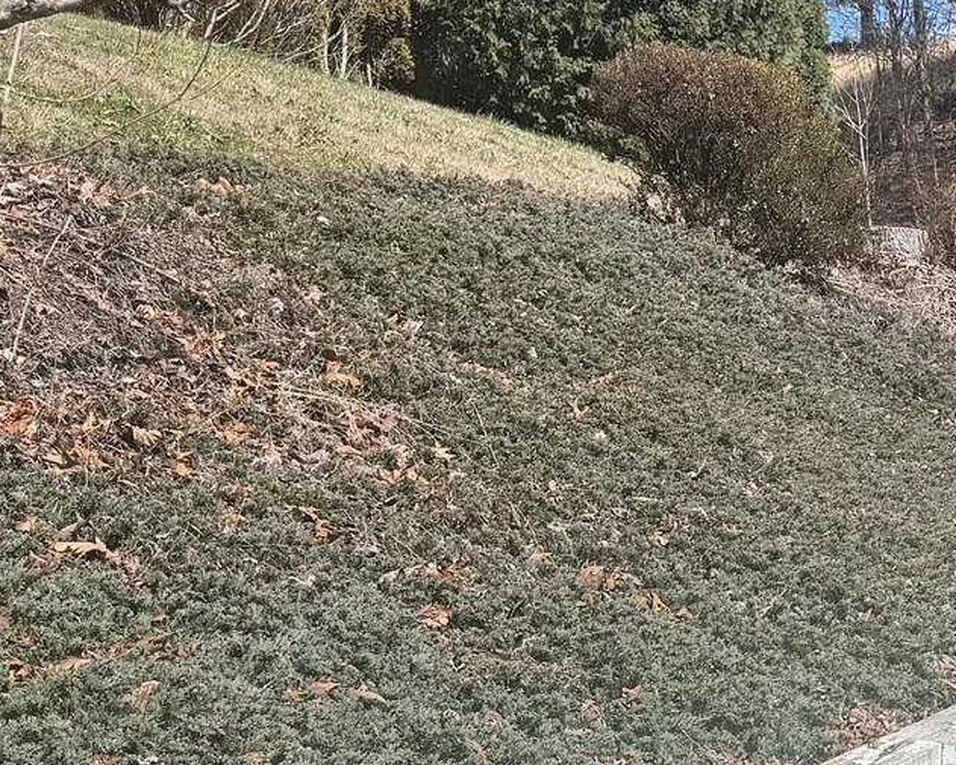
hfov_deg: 23.2
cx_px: 1108
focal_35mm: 76
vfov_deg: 19.8
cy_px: 685
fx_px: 2151
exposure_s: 1/3413
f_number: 1.78
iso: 80
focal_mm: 6.86
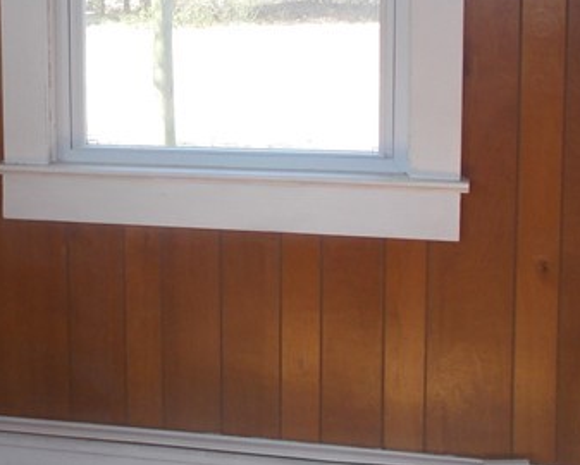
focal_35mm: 77
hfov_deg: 24.3
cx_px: 103
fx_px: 1323
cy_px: 117
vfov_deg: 19.8
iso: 80
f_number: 3.2
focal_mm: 4.6
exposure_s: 1/40
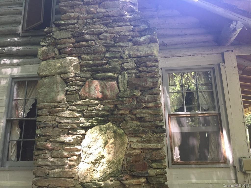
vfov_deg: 48.2
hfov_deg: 61.7
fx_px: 210
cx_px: 126
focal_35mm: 29
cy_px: 94
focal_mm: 4.15
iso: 50
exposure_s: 1/30
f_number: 2.2
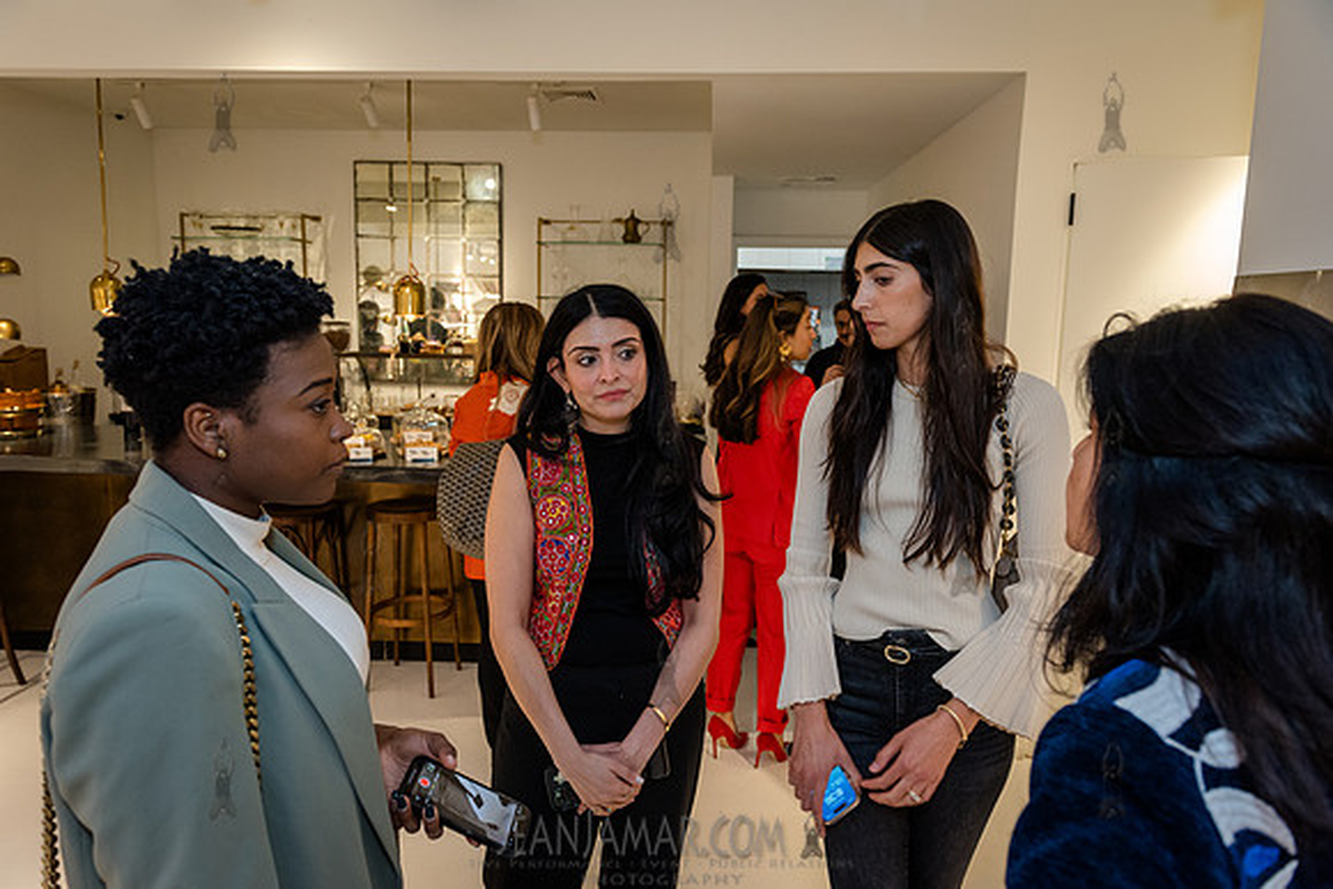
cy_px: 444
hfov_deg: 73.7
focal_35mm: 24
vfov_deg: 53.2
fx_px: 889
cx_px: 666
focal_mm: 24
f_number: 4
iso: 1600
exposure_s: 1/200
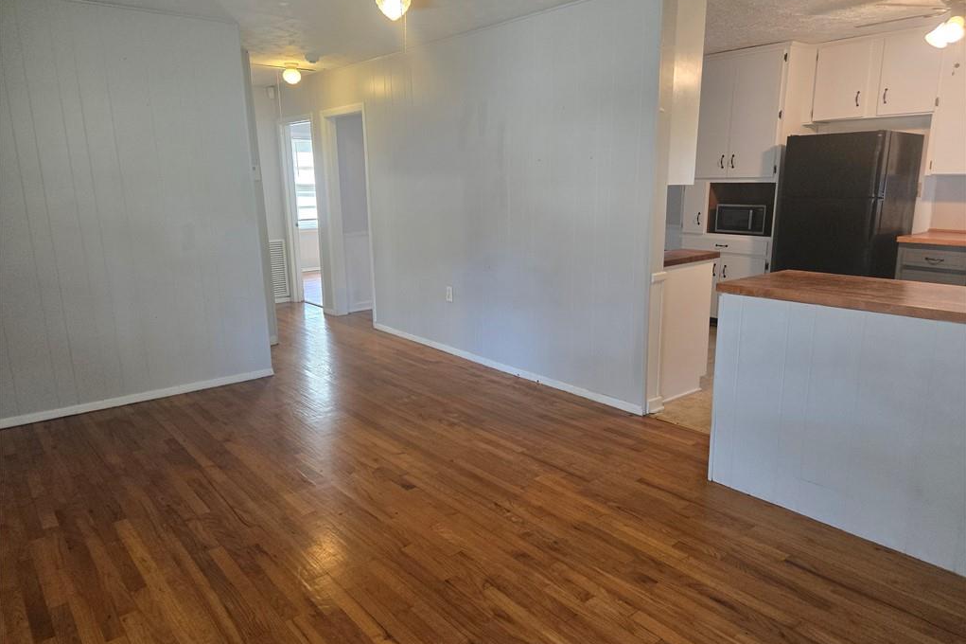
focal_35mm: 24
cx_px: 483
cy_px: 318
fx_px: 644
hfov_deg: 73.8
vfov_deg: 53.1
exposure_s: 1/120
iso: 320
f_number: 1.8
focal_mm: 5.4
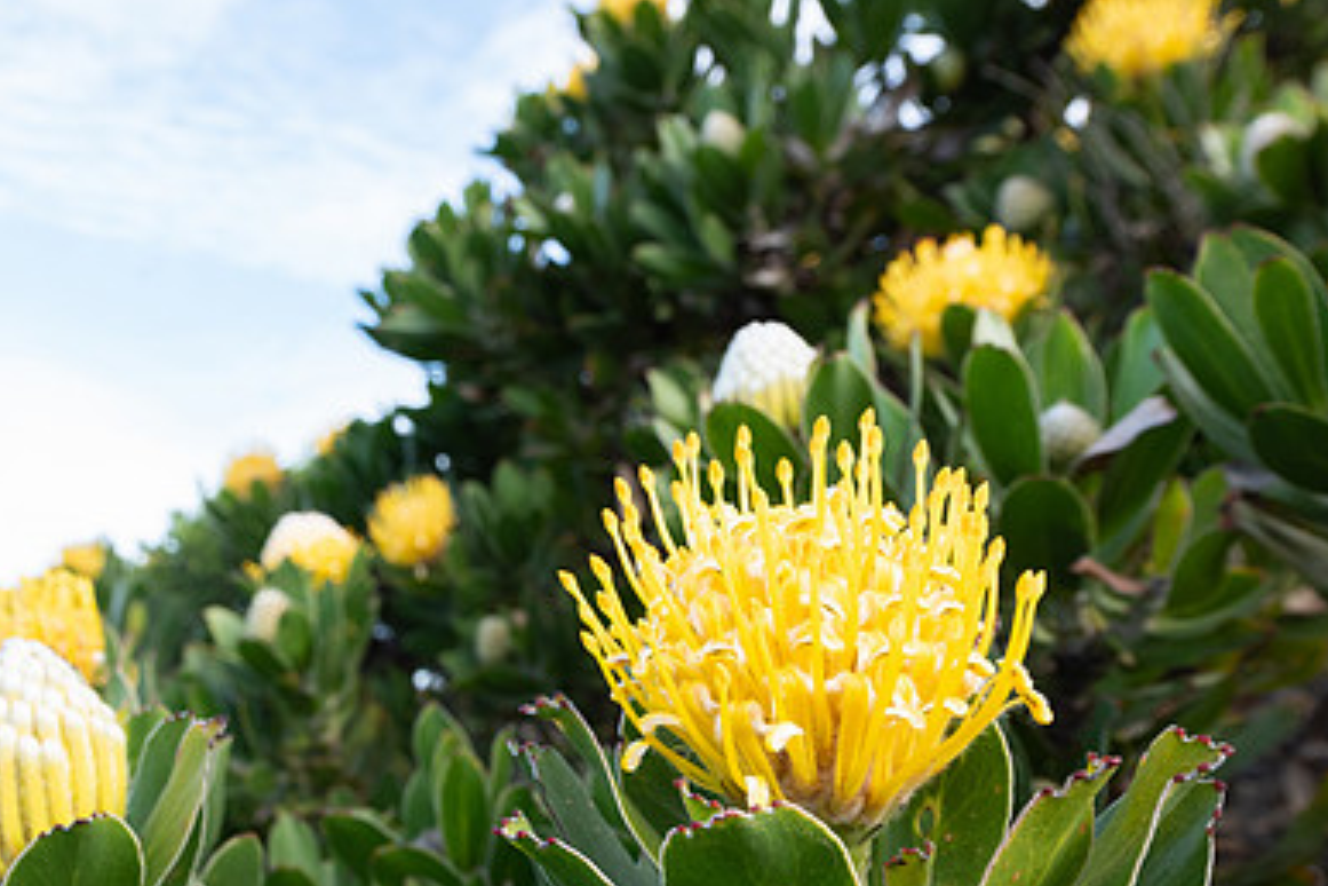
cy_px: 541
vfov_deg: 36.7
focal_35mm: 36
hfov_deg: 51.6
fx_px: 1328
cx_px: 388
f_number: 9
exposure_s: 1/250
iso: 640
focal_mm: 24
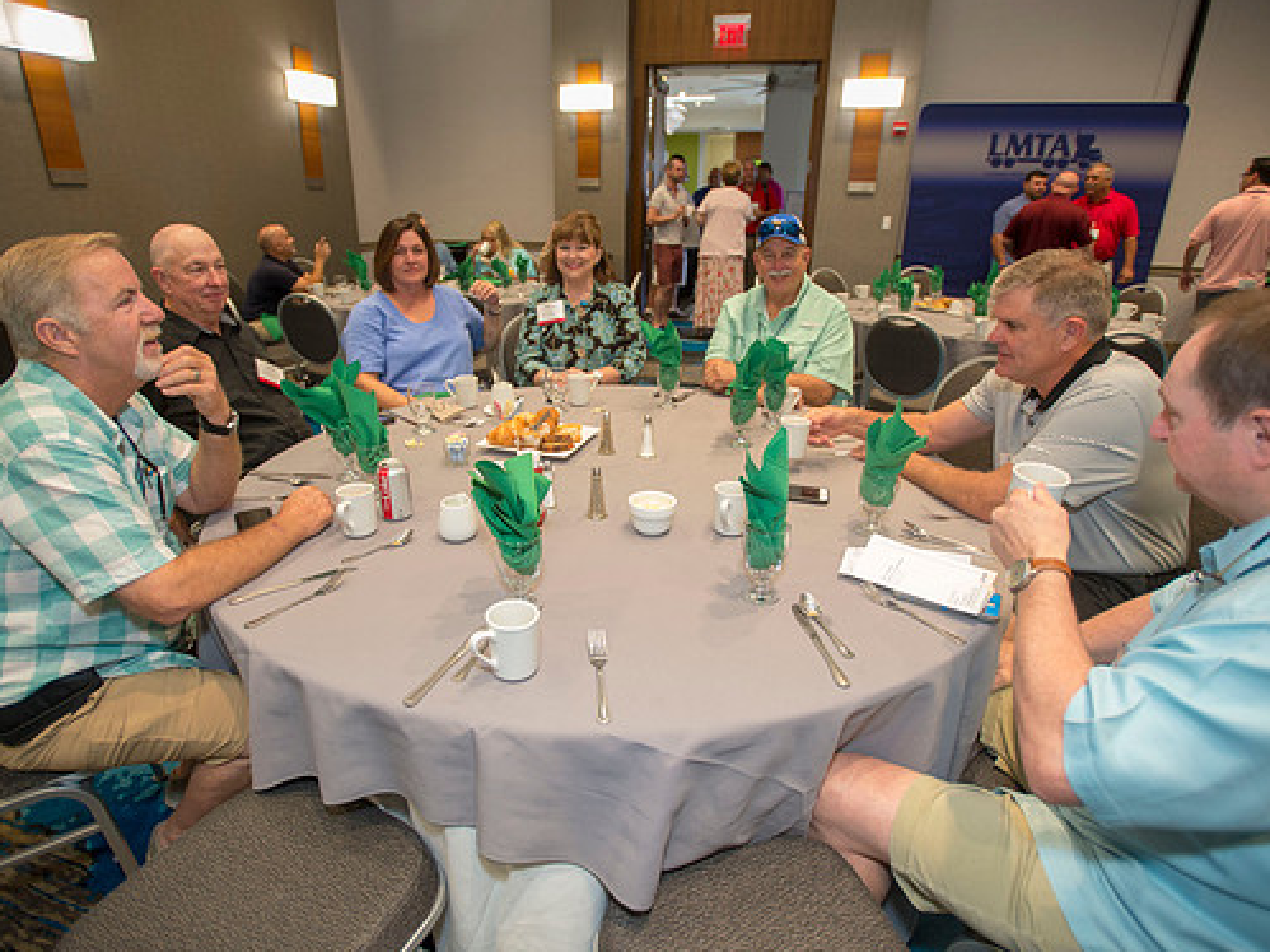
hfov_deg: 84.6
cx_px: 613
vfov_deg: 68.7
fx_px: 697
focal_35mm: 19
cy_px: 476
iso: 1600
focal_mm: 17
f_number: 2.8
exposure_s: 1/160
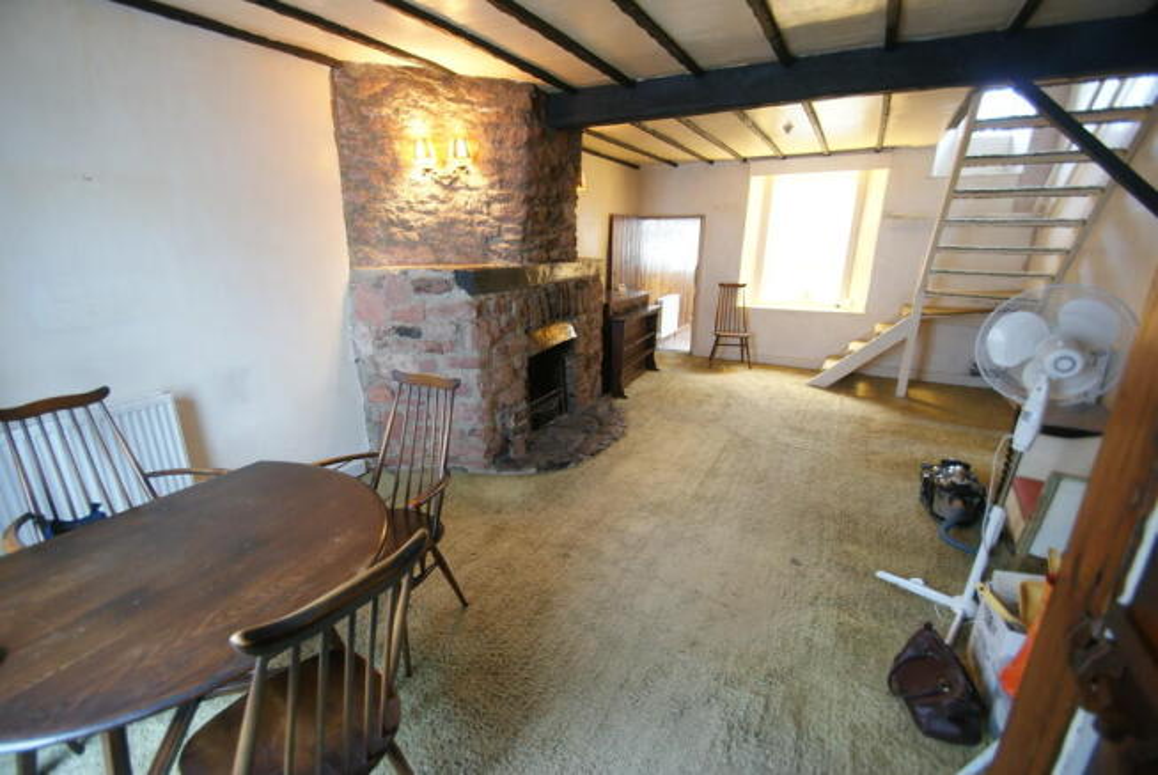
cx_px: 579
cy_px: 388
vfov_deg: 77.5
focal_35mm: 15
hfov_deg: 100.3
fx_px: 483
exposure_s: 1/8
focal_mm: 10
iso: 400
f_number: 3.5
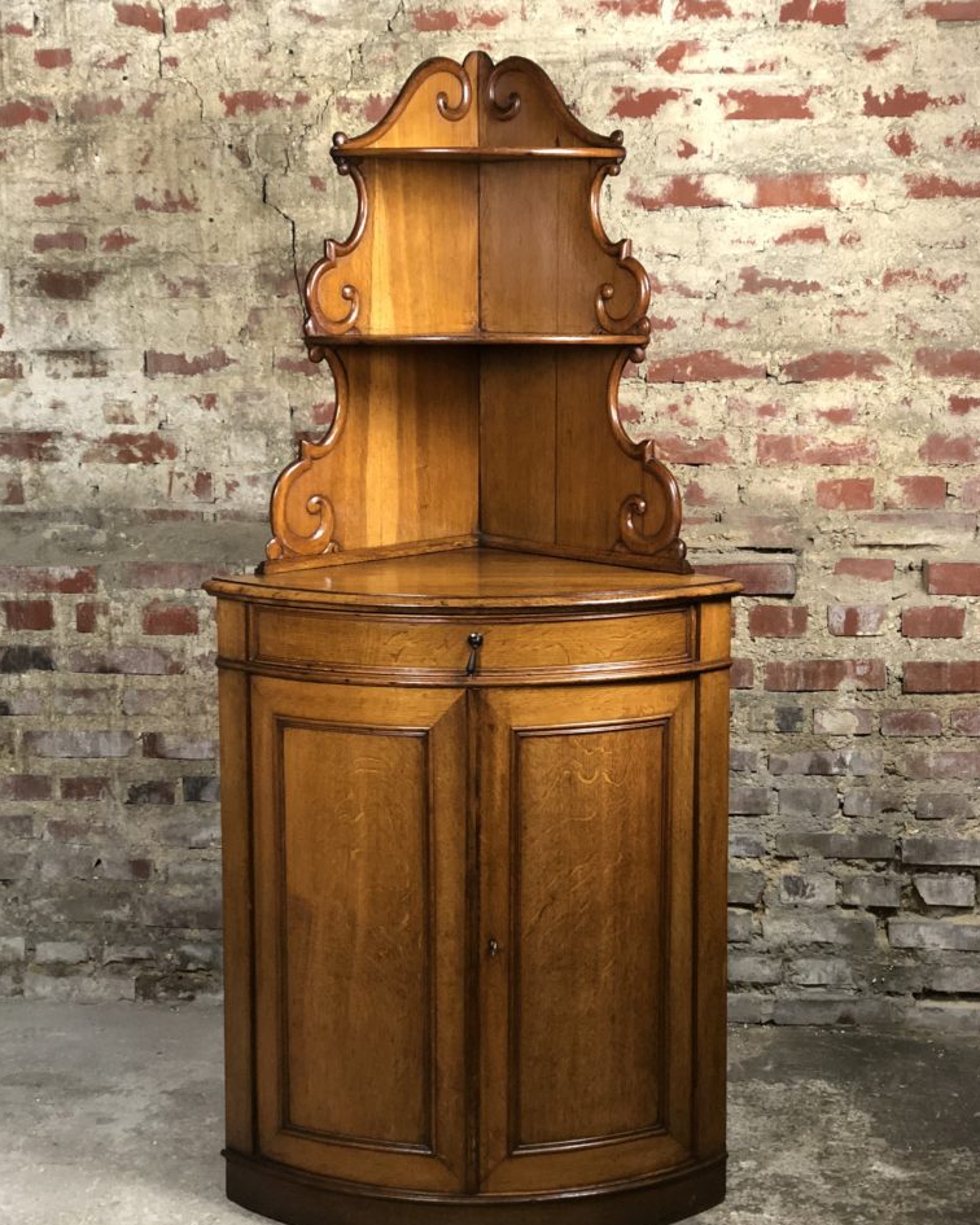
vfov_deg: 34.1
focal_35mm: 55
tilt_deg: -9.8
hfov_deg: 27.6
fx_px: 1994
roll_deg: +0.2
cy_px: 601
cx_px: 490
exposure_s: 1/14
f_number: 2.4
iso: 160
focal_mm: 6
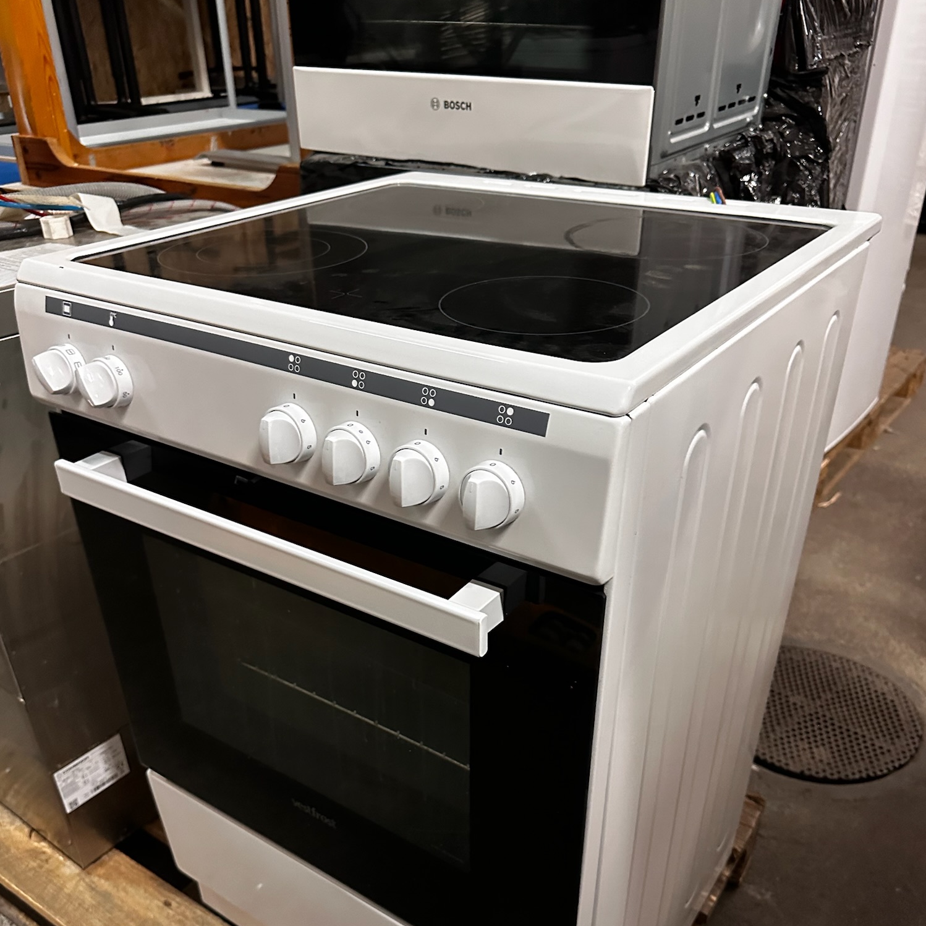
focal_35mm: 29
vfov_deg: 54.9
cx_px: 455
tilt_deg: -32.4
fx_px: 878
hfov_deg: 55.6
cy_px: 587
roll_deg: +0.1
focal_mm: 6.86
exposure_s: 1/33
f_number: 1.78
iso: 640
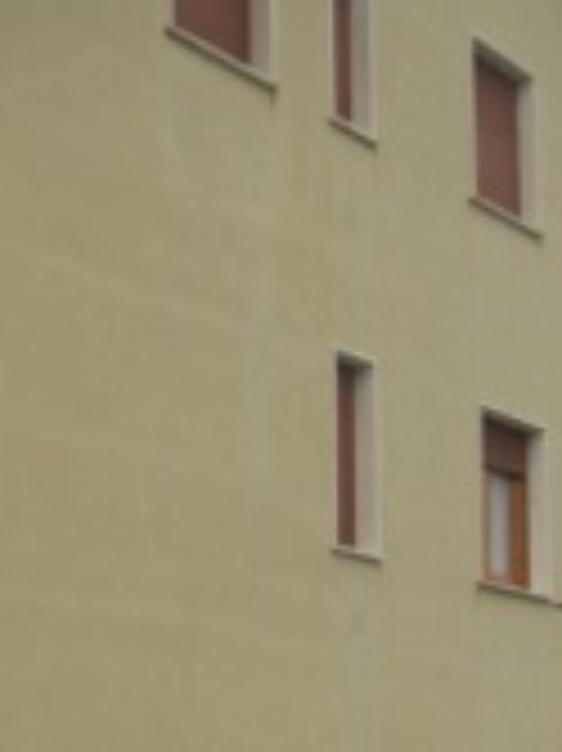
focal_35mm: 102
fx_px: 2211
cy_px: 419
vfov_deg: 19.3
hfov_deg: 14.4
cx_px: 144
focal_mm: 7.8
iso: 64
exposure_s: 1/240
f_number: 4.8
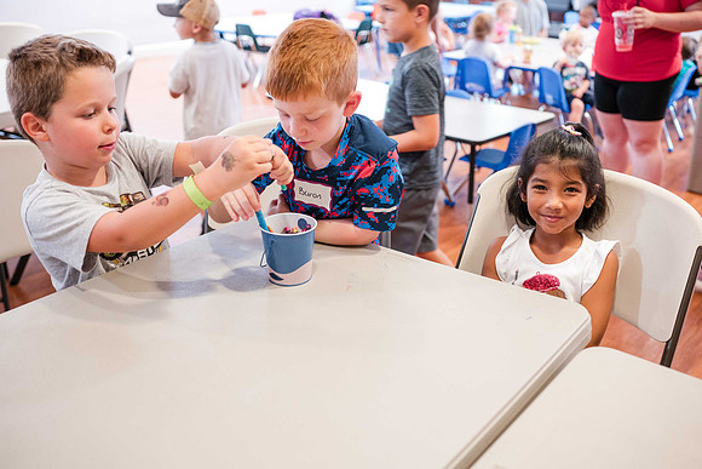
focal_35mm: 38
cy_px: 237
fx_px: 736
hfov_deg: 51.0
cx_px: 351
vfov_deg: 35.3
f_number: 2.8
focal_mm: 35
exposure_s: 1/100
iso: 3200
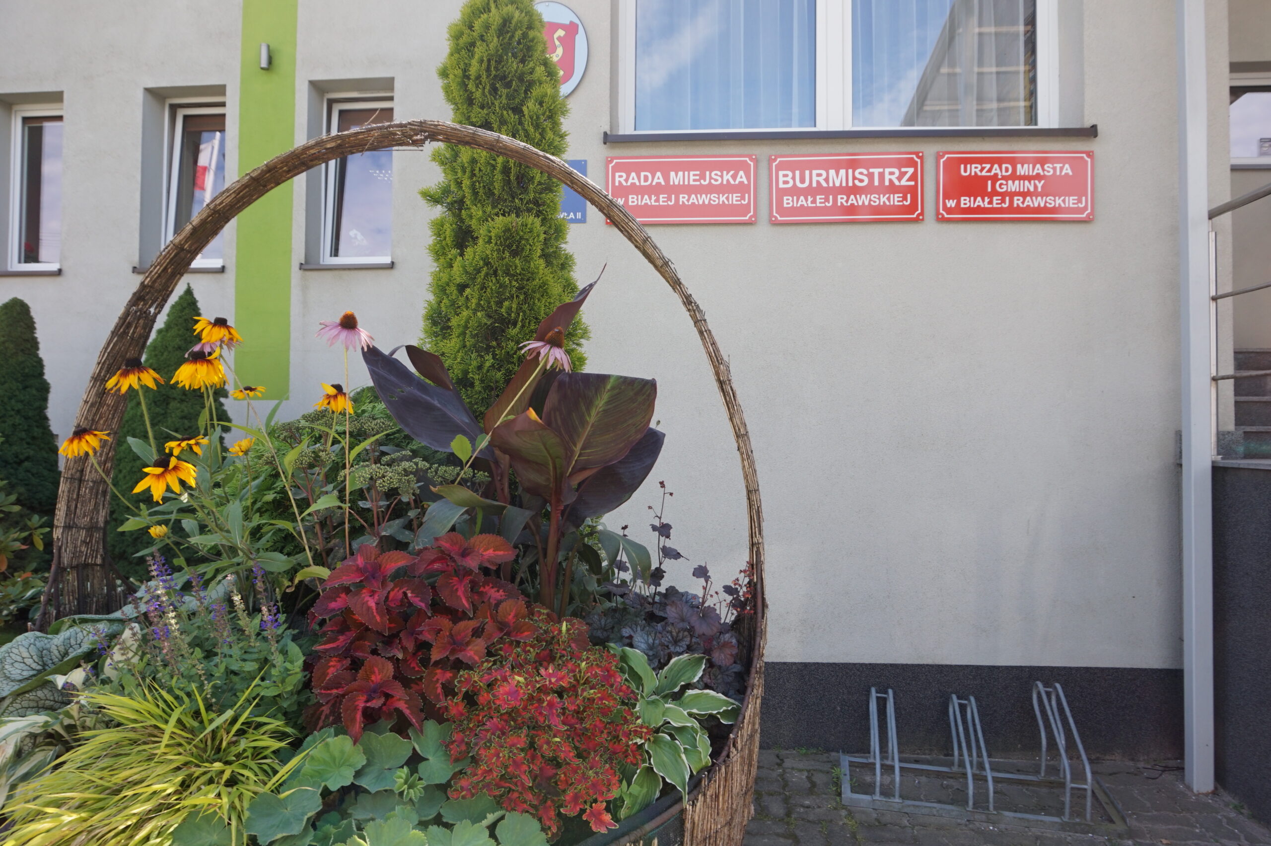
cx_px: 636
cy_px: 423
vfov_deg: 53.1
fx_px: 847
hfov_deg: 73.8
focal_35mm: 24
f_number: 6.3
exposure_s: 1/100
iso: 100
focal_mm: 16
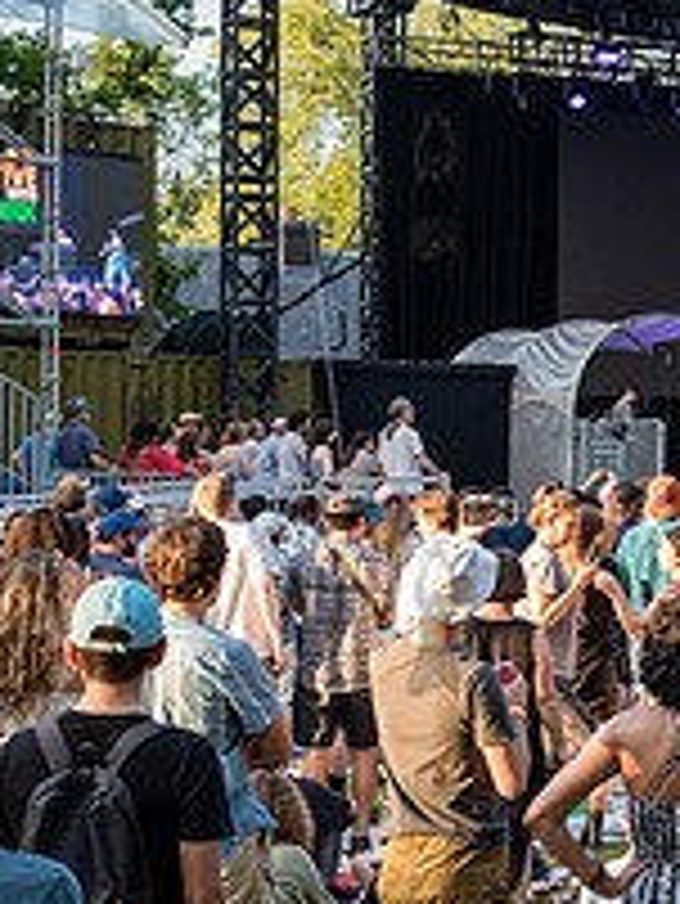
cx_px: 1013
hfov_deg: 14.5
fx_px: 2486
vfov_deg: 20.6
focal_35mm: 95
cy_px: 398
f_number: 4
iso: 1000
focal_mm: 34
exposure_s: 1/500
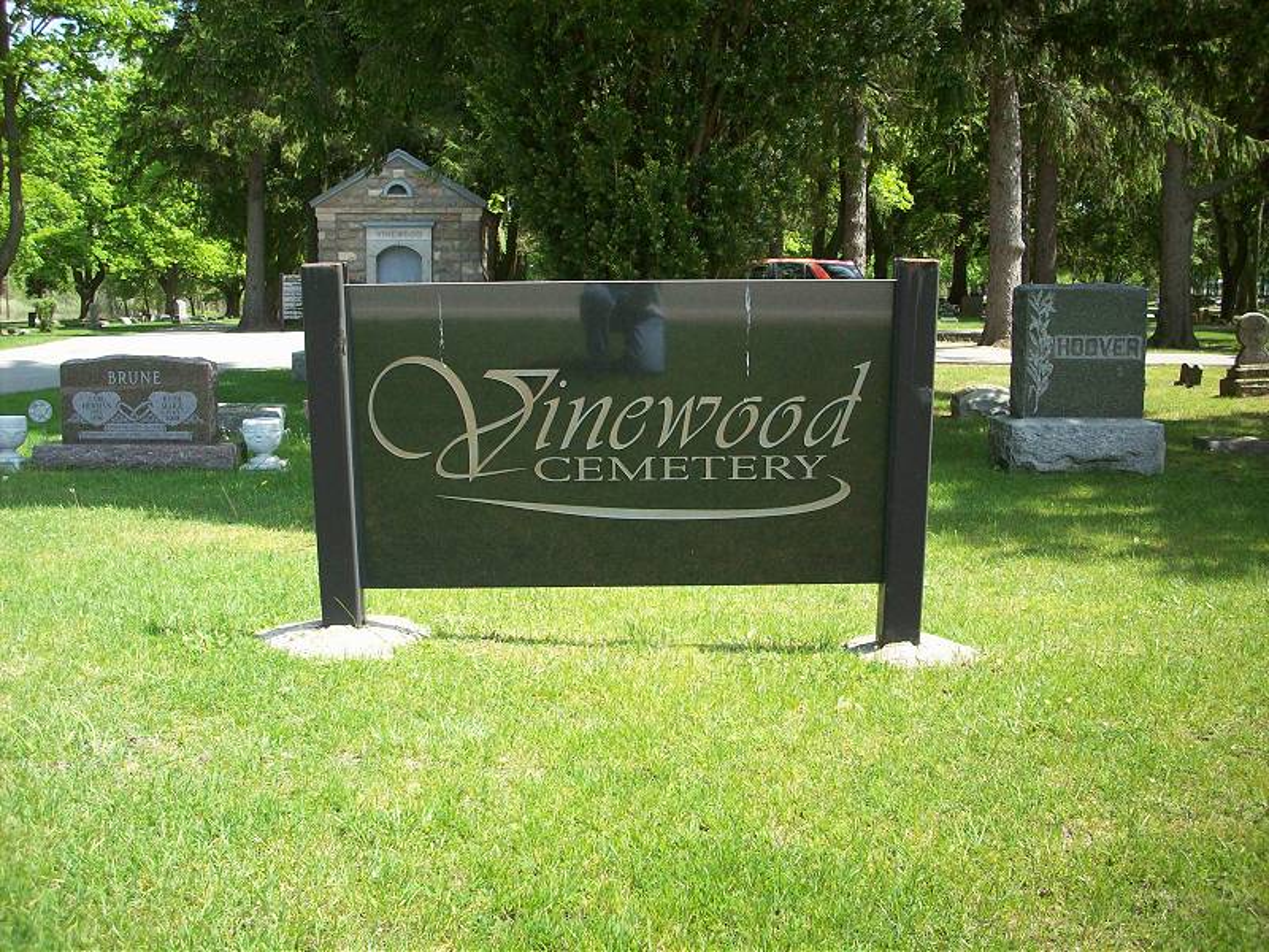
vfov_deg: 38.7
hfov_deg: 50.1
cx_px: 634
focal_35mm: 37
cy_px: 476
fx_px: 1356
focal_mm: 6.2
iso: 80
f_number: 2.8
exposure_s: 1/382
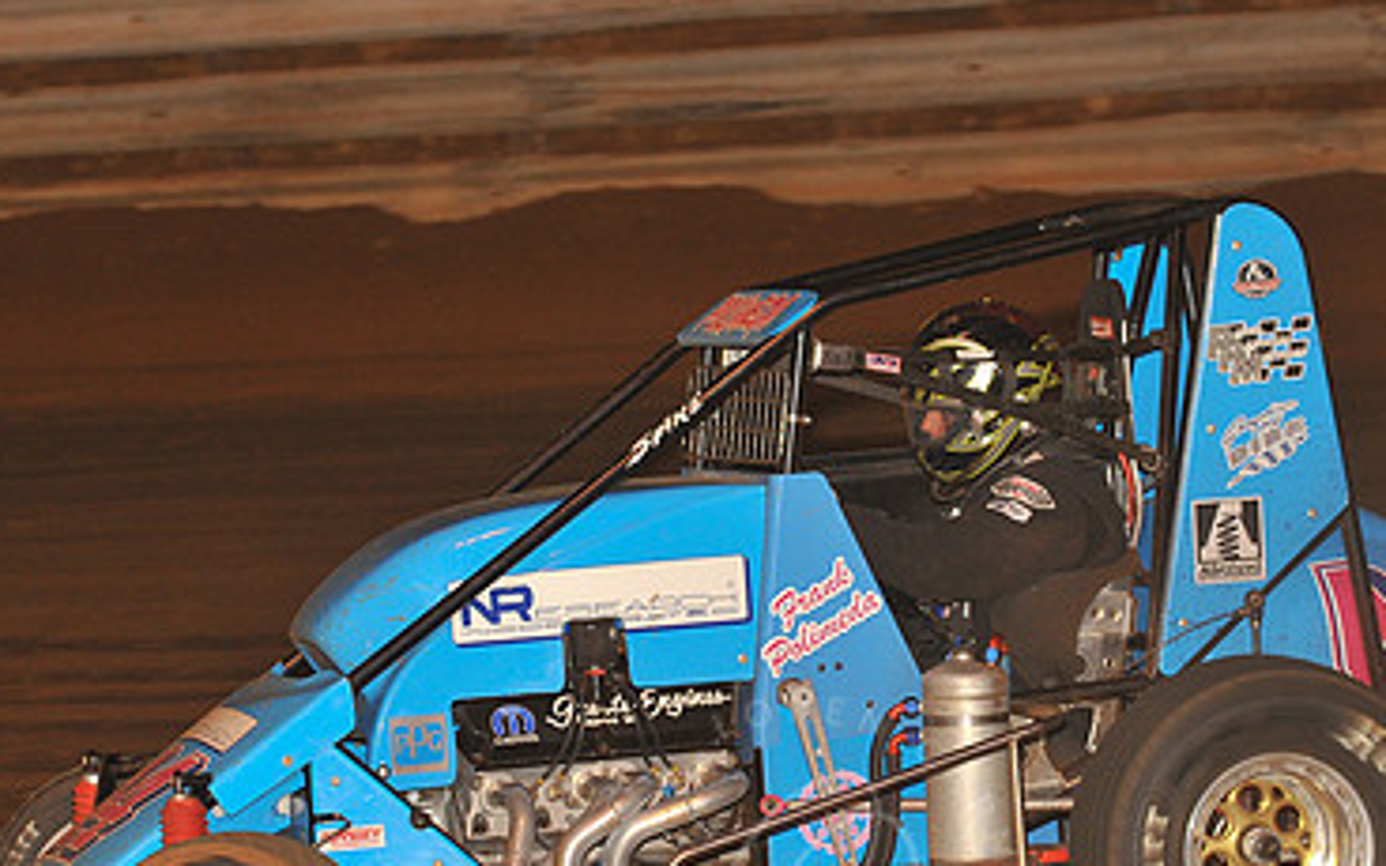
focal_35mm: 201
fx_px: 7592
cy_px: 574
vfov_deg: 6.5
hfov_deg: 10.4
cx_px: 798
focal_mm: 125
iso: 1000
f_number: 6.3
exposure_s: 1/320
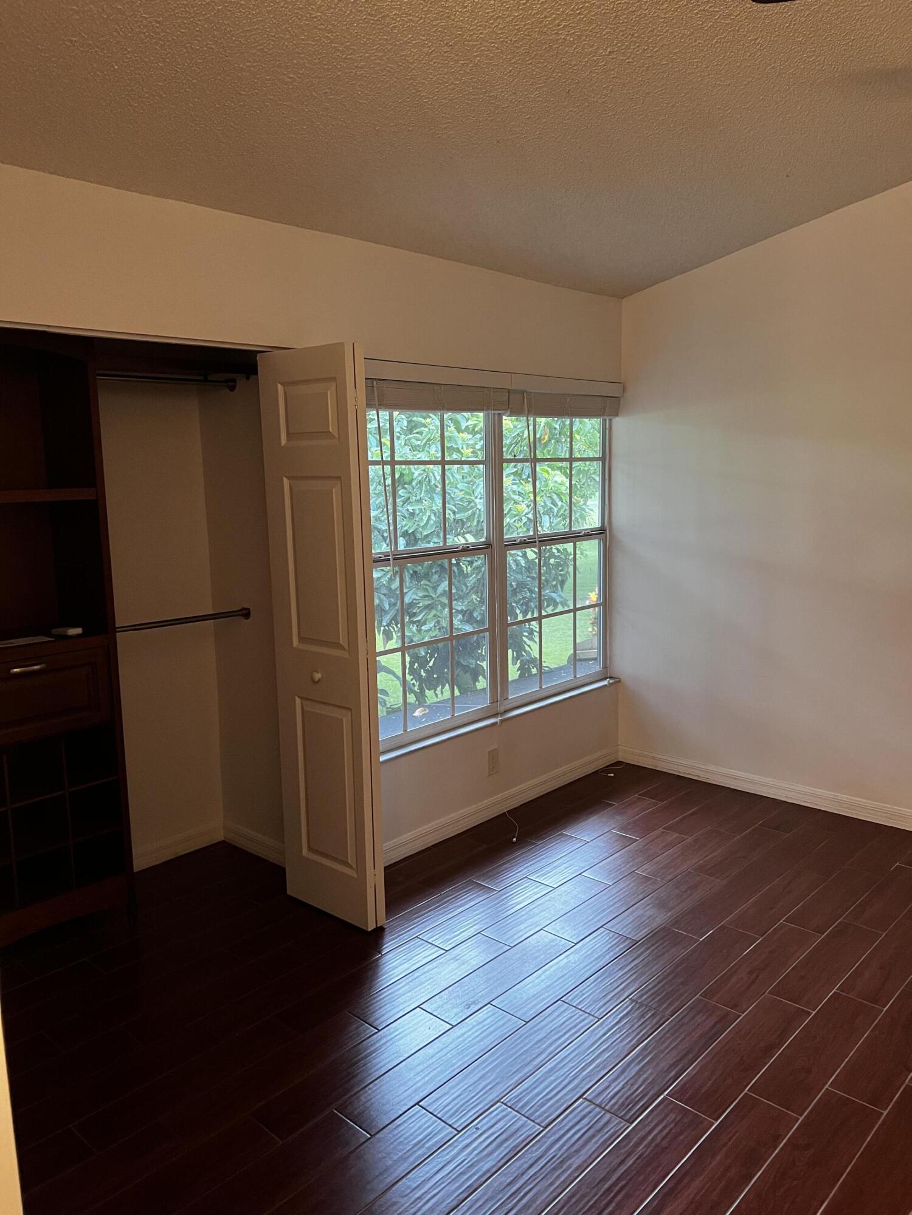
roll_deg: -0.3
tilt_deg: -9.2
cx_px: 456
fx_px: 913
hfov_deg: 53.1
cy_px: 608
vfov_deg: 67.3
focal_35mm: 26
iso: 200
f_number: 1.5
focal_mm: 5.7
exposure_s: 1/60
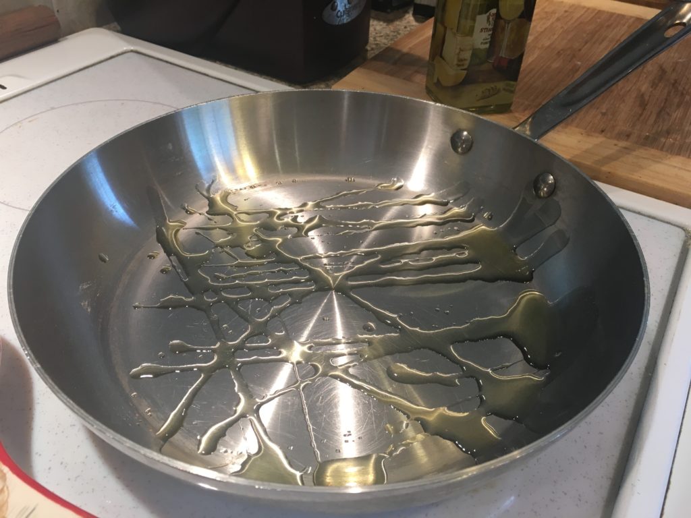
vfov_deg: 48.2
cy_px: 259
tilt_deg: -38.6
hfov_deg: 61.7
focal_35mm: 29
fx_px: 579
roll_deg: -1.7
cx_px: 346
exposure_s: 1/30
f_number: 2.2
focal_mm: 4.15
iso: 32
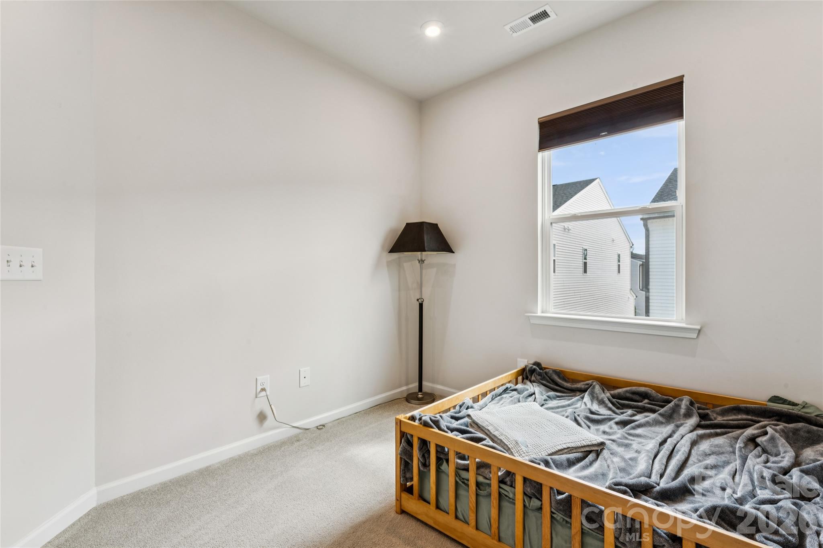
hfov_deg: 95.3
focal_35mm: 16
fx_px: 375
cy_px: 274
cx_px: 412
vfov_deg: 72.4
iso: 100
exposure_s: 1/6
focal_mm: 16.4
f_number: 13
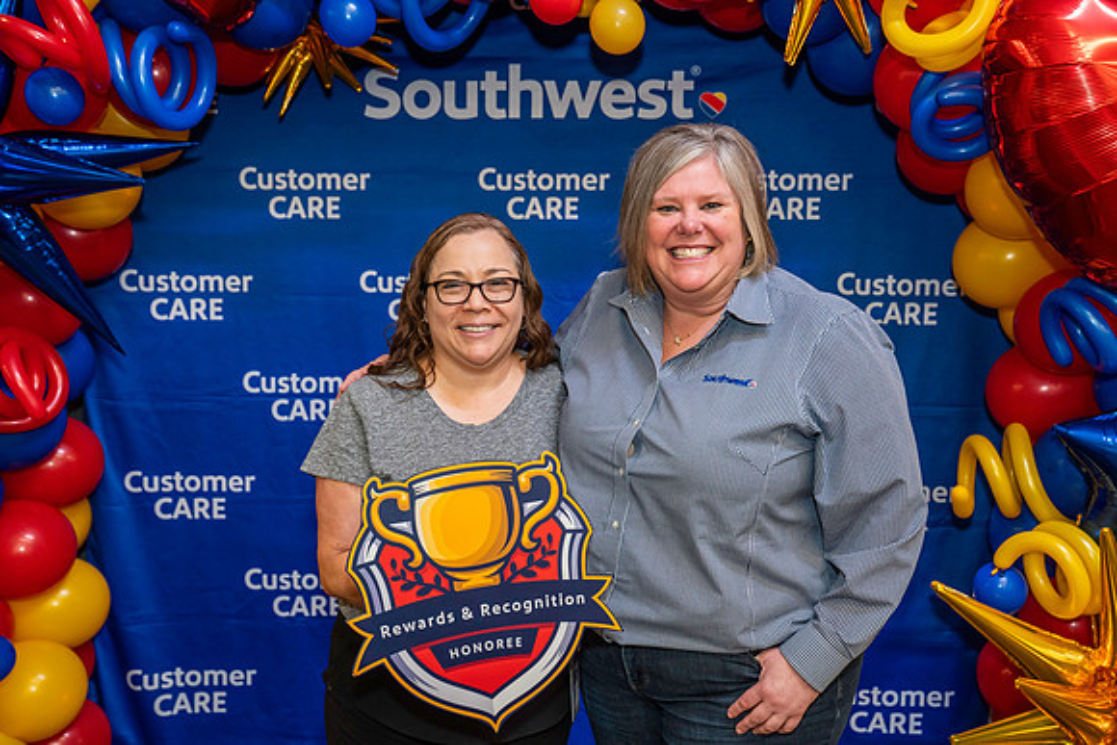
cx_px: 558
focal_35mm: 42
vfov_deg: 31.9
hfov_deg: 46.4
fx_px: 1303
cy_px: 372
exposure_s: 1/160
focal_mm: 42
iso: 1250
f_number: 4
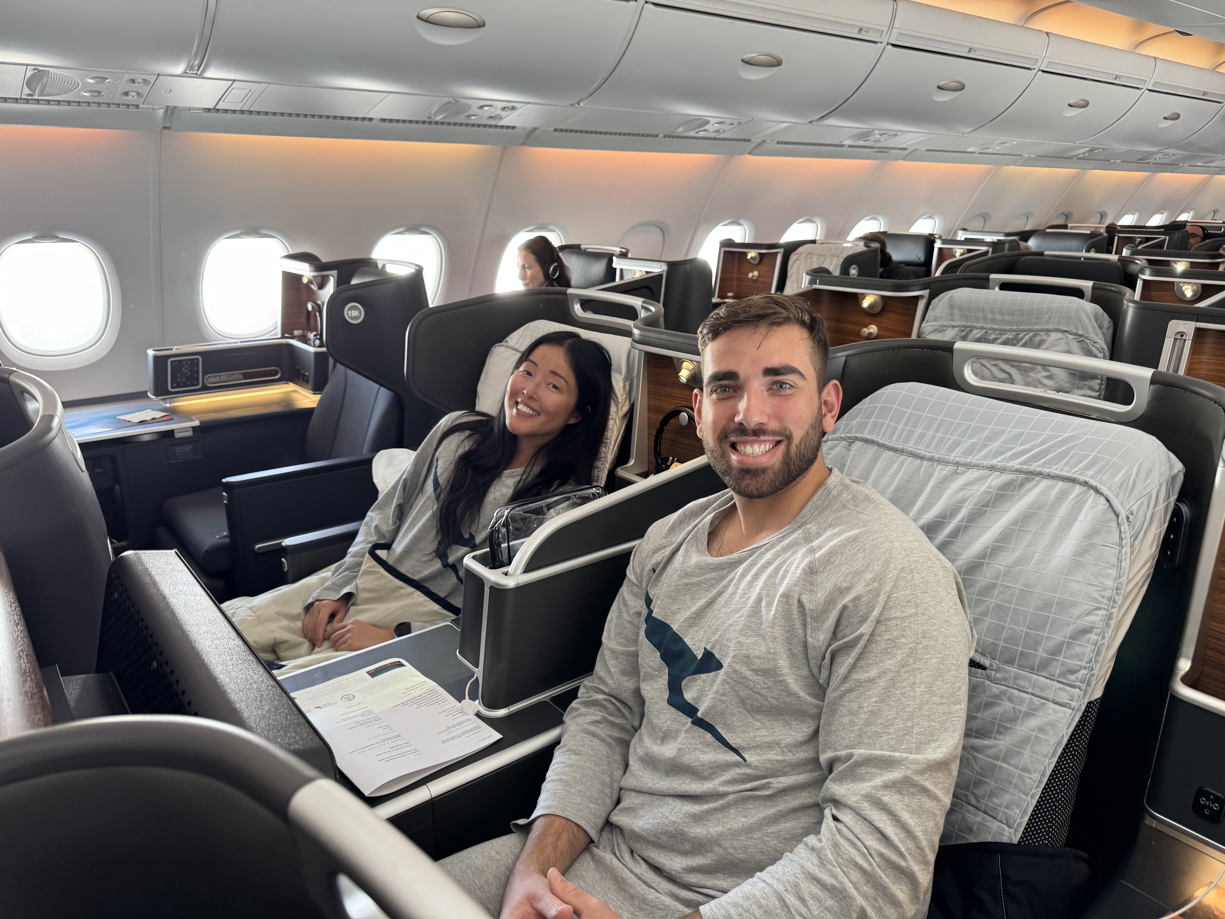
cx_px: 612
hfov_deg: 71.6
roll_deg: +3.0
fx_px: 849
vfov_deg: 56.8
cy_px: 460
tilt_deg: -19.0
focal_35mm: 24
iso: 125
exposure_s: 1/54
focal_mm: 6.76
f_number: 1.78
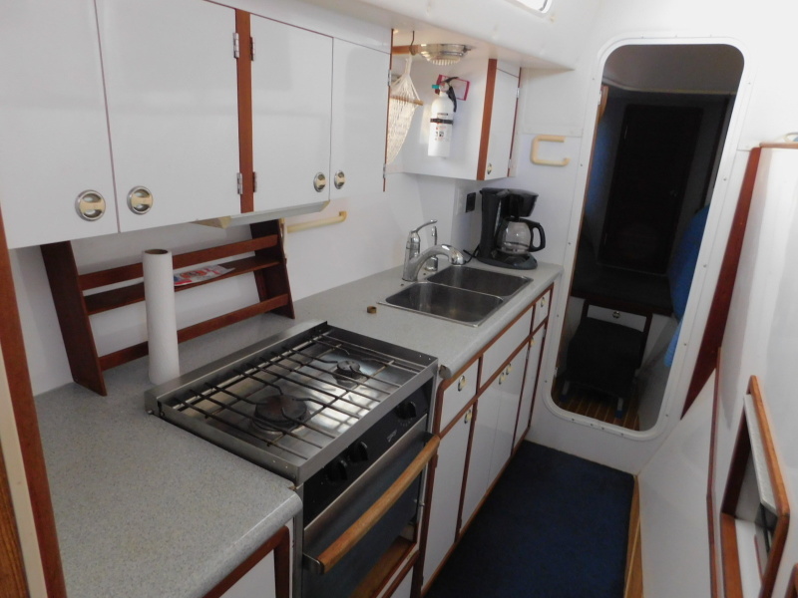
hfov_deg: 73.9
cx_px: 399
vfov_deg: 58.9
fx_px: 530
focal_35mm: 23
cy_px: 299
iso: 400
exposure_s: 1/25
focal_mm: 4
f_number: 3
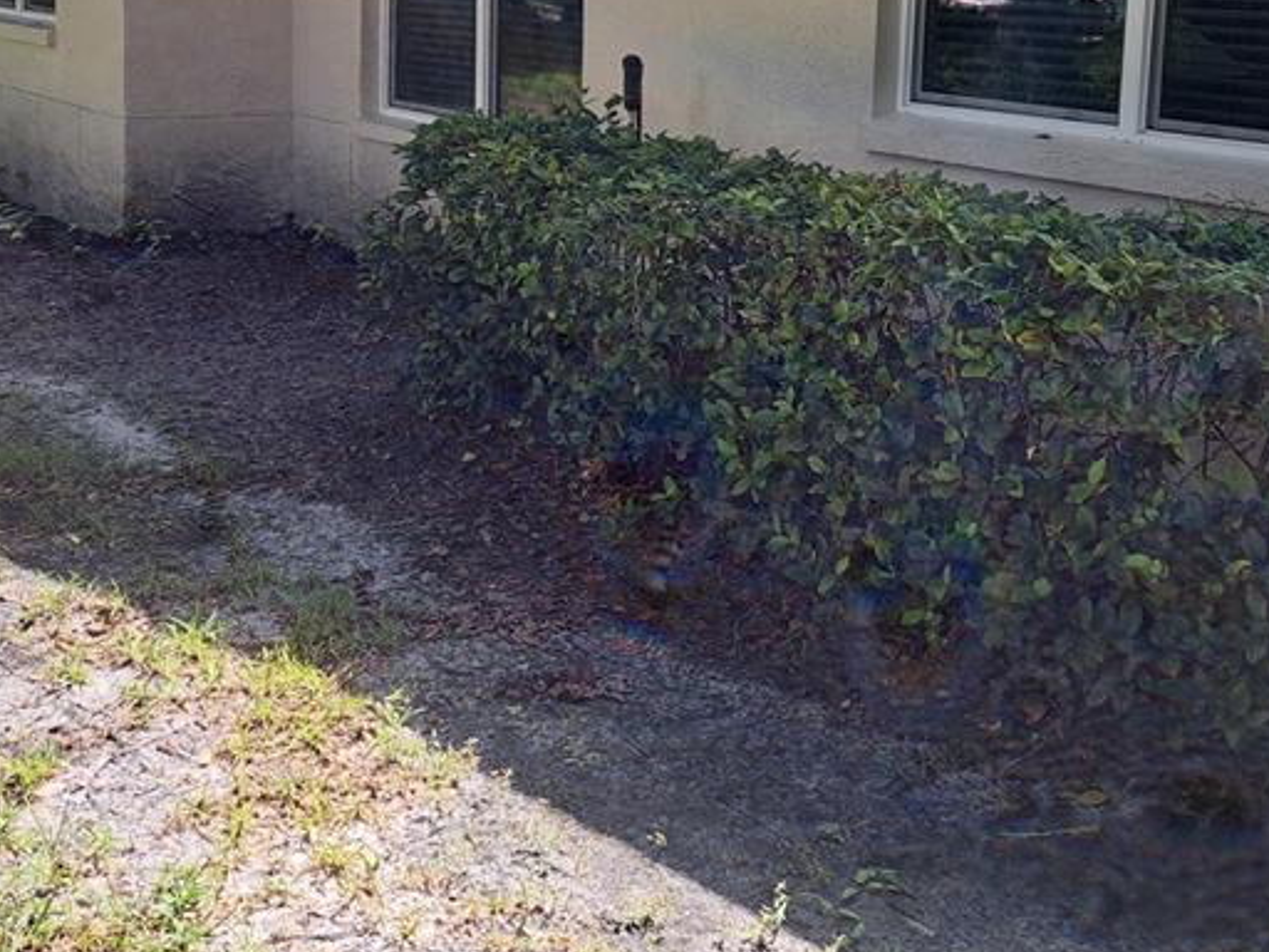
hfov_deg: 39.5
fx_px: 1760
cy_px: 144
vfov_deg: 29.3
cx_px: 746
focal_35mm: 48
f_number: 1.8
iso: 50
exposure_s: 1/365
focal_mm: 5.23
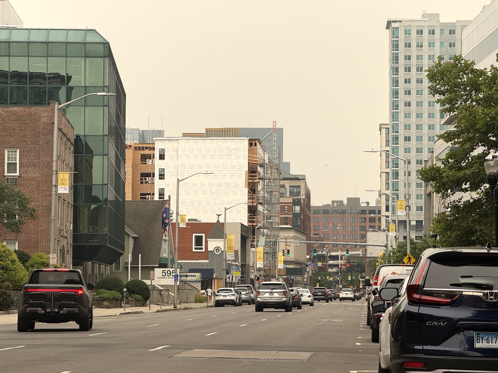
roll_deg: -1.8
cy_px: 186
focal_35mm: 120
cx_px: 249
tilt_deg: +3.4
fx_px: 1726
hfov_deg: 16.4
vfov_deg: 12.3
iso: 50
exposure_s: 1/456
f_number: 2.8
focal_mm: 15.66
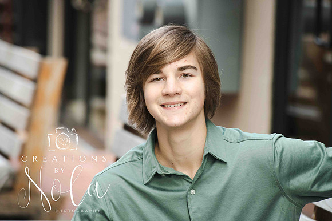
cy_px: 110
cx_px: 166
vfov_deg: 6.9
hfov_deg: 10.3
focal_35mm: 200
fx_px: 1845
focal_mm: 200
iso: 1600
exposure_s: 1/800
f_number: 6.3
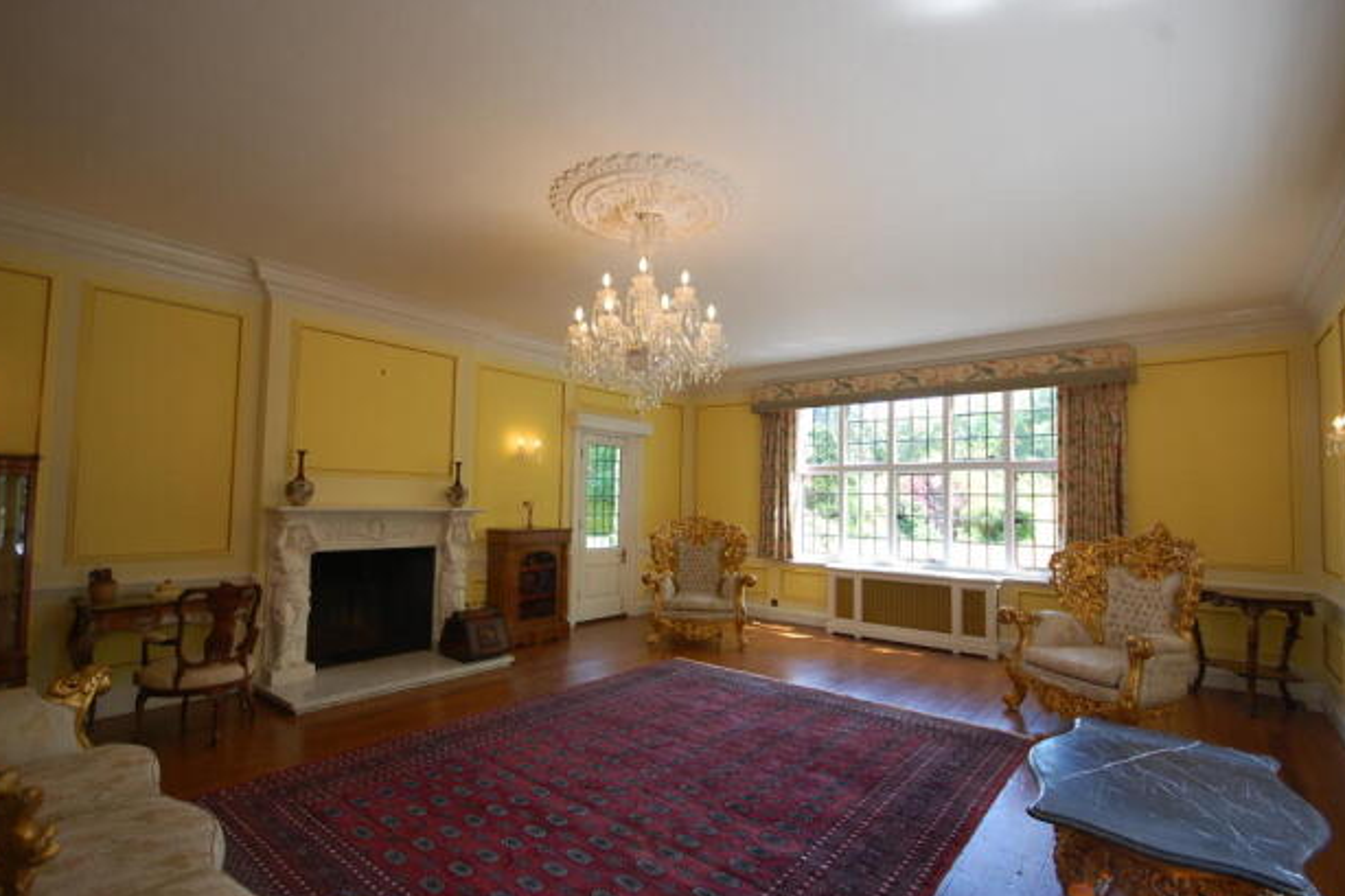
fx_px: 598
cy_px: 470
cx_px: 655
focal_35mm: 16
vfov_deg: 73.7
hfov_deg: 96.7
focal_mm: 10
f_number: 5
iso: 400
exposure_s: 1/100
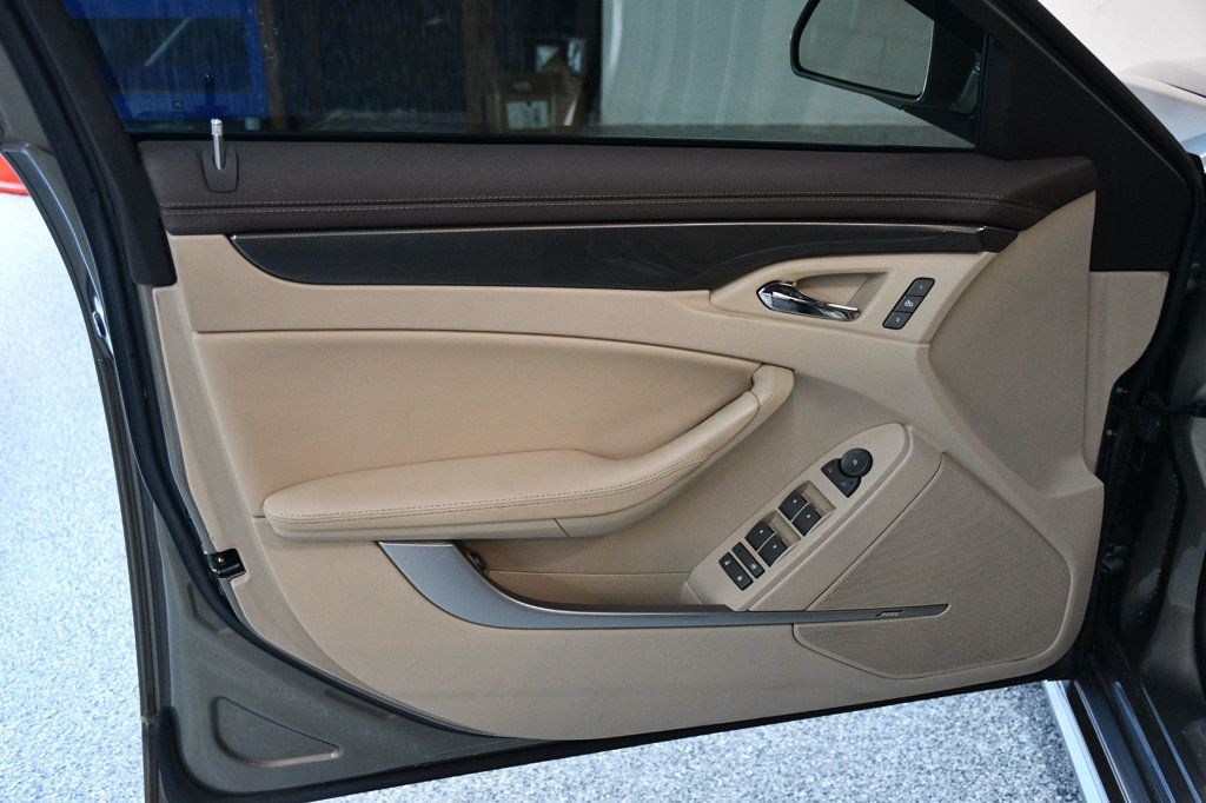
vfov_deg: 33.4
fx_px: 1339
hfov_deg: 48.5
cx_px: 603
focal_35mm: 40
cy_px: 402
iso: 2500
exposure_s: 1/125
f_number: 4
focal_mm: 27
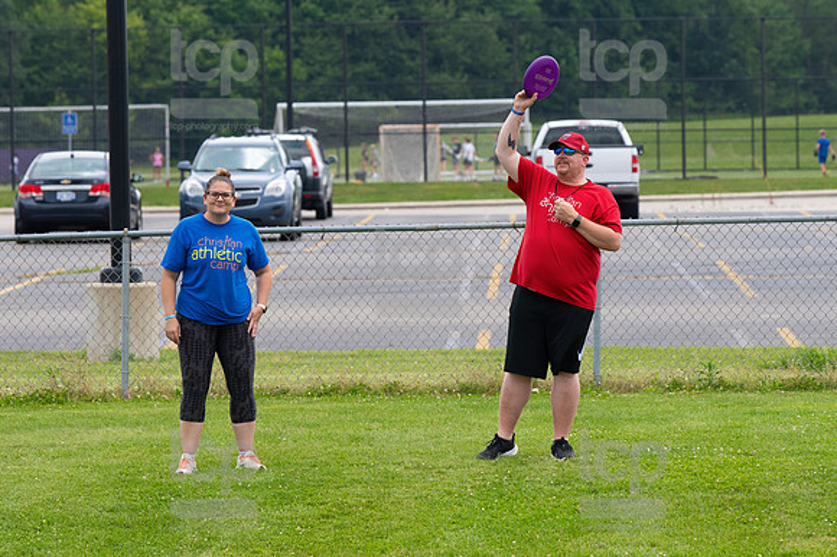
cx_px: 418
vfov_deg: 5.9
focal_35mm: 232
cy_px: 278
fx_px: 5391
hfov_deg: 8.9
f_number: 5.6
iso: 400
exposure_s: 1/1250
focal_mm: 155
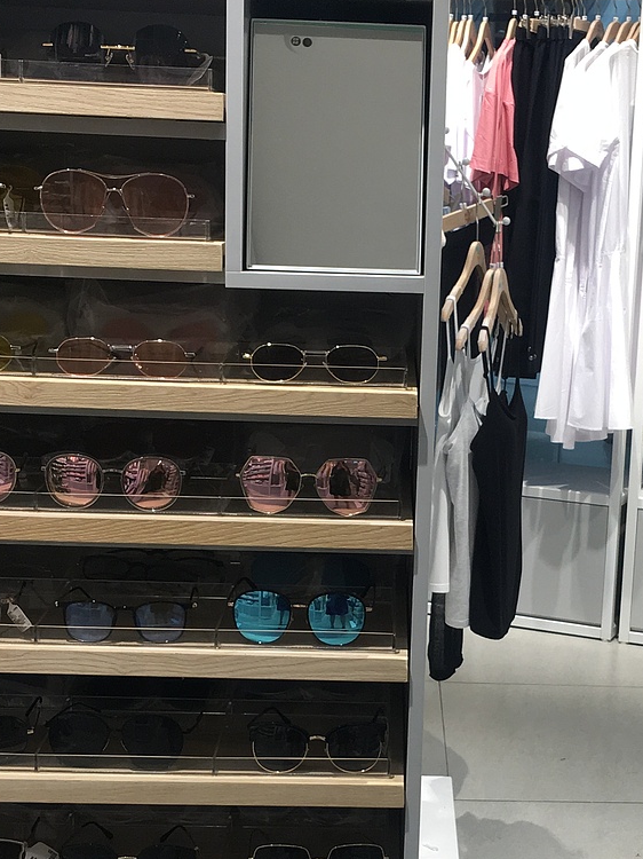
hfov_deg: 22.1
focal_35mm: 66
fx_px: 1636
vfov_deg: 29.3
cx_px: 459
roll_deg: -2.4
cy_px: 531
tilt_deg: -11.7
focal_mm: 4.15
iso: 40
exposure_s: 1/100
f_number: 2.2
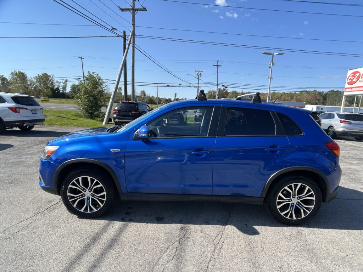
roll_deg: -2.4
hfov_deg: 67.3
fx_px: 273
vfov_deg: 53.1
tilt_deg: -10.9
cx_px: 182
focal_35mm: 26
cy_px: 136
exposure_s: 1/2841
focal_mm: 5.7
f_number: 1.5
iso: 50
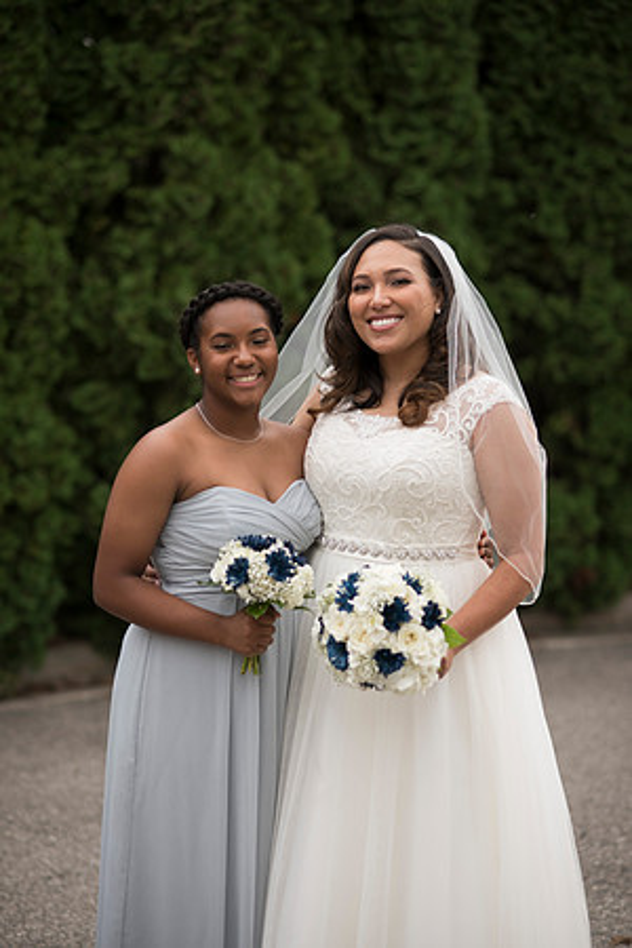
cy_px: 474
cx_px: 316
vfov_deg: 23.9
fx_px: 2238
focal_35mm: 85
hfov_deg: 16.1
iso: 125
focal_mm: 85
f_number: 2.2
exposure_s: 1/200
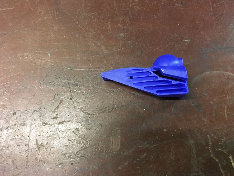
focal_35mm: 29
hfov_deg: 61.7
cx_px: 117
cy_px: 88
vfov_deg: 48.2
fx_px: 196
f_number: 2.2
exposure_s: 1/17
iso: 320
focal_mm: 4.15
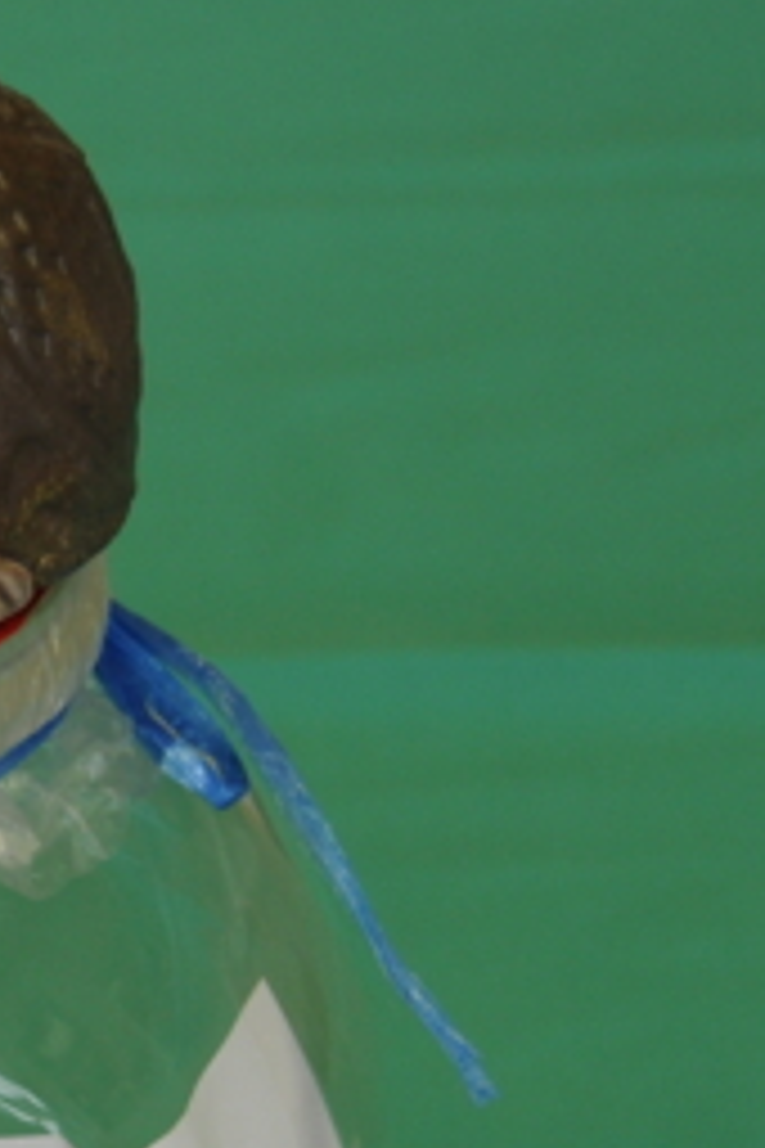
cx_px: -288
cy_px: 745
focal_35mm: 169
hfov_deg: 8.0
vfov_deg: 12.1
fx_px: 5386
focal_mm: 36
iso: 400
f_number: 4.2
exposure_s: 1/200
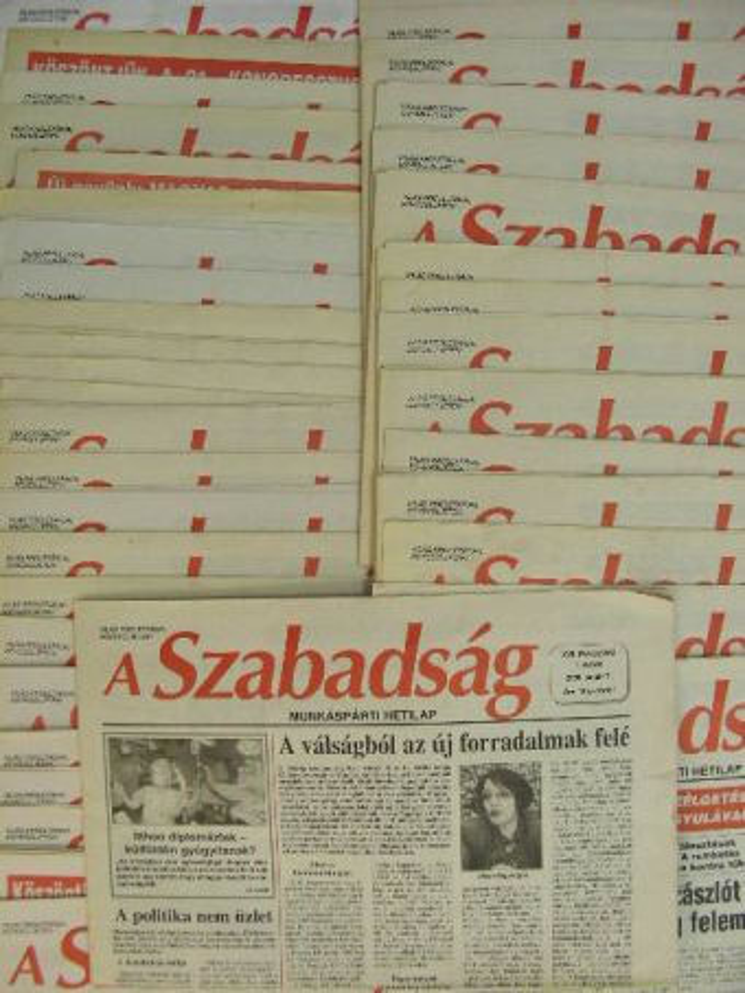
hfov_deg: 37.7
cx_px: 372
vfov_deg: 49.0
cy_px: 496
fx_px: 1090
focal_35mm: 38
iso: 159
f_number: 3.5
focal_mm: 6.3
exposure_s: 1/30.4
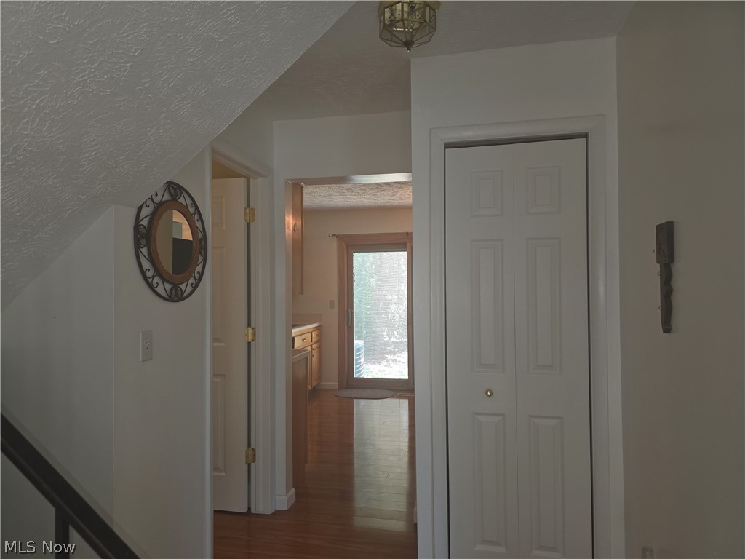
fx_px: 495
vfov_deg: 58.9
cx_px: 372
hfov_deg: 73.9
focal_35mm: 23
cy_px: 280
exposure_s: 1/60
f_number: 1.7
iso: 40
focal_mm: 6.3
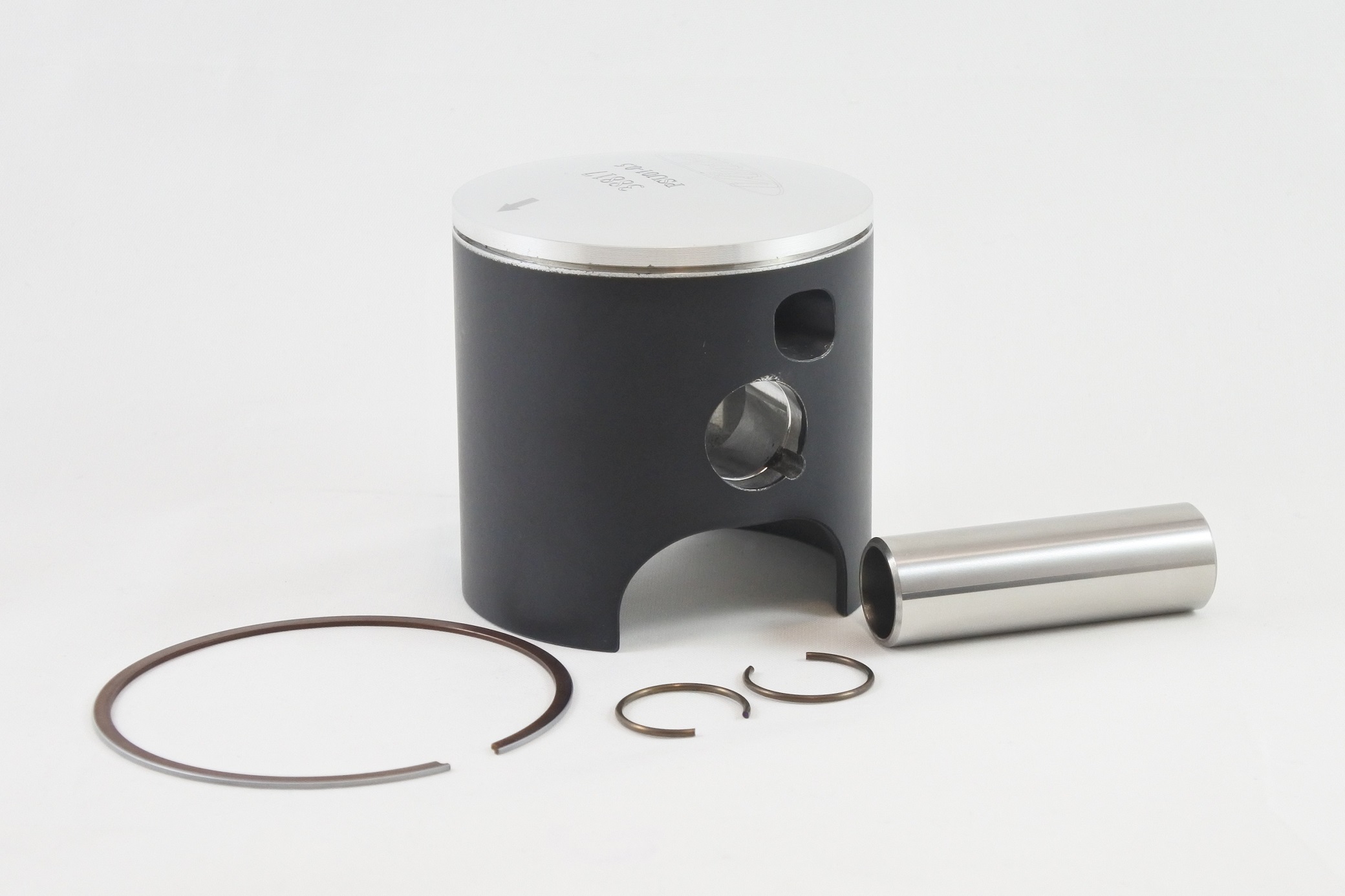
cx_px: 672
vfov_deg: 21.2
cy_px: 448
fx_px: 2391
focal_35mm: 64
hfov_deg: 31.4
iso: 720
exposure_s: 1/125
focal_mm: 24
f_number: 5
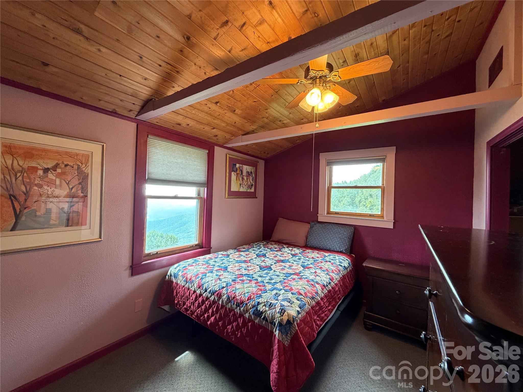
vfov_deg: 85.7
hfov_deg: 102.1
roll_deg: -1.6
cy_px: 196
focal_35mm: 14
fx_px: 212
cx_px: 262
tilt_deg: +0.3
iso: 320
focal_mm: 2.22
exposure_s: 1/60
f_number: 2.2
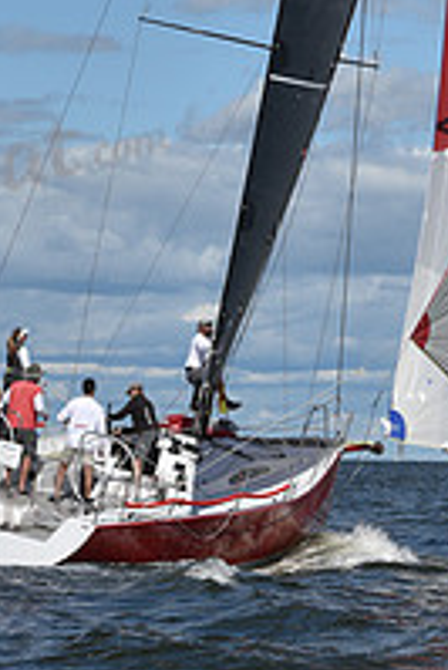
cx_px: 342
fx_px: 3801
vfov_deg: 10.0
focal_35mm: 204
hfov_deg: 6.7
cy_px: -34
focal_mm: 70
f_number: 13
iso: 250
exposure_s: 1/640
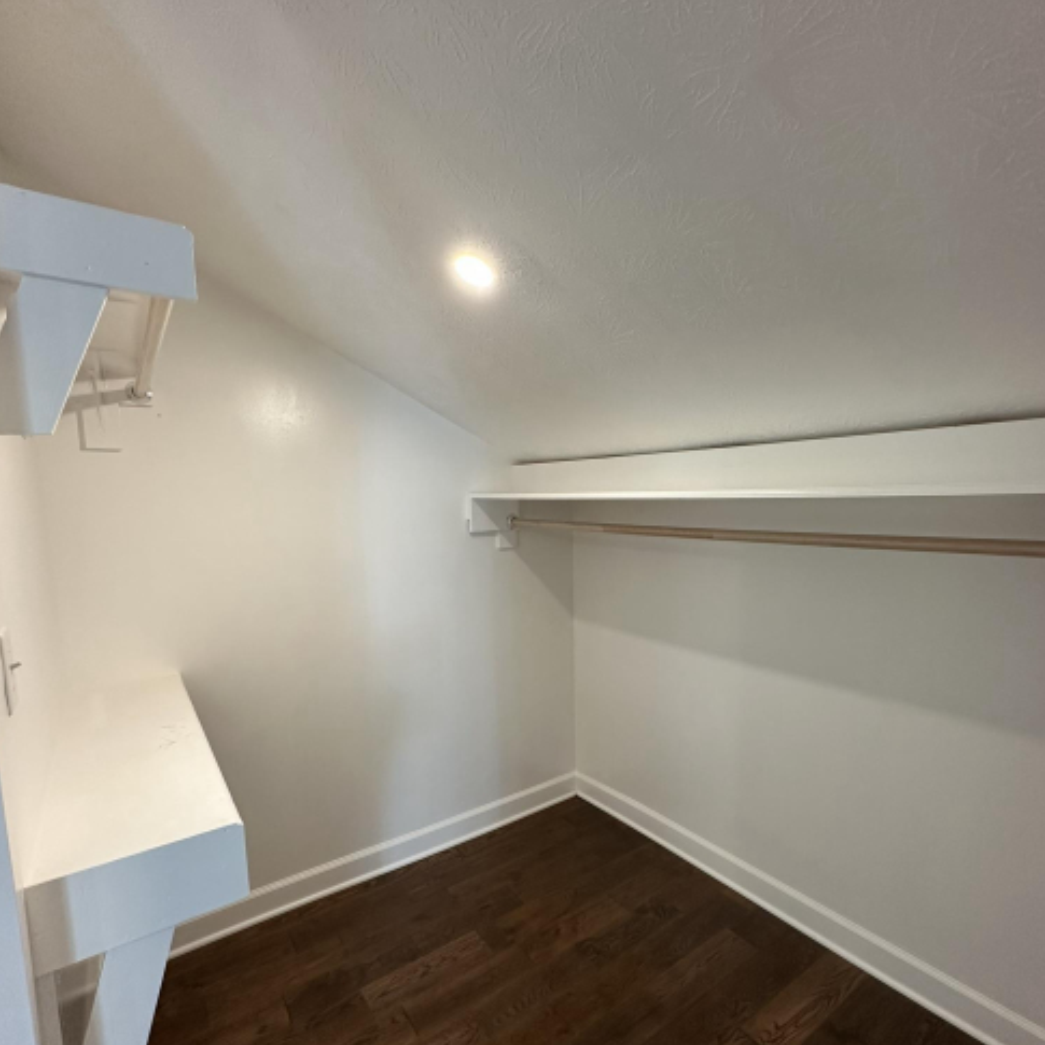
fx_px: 581
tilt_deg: -6.3
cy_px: 570
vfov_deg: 83.8
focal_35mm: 17
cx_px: 521
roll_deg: +0.6
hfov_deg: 84.0
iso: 160
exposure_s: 1/60
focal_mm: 2.22
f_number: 2.2
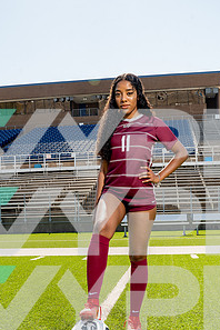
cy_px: 222
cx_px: 116
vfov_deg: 43.8
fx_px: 403
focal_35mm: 44
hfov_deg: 30.5
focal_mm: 29
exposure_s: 1/250
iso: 320
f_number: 11
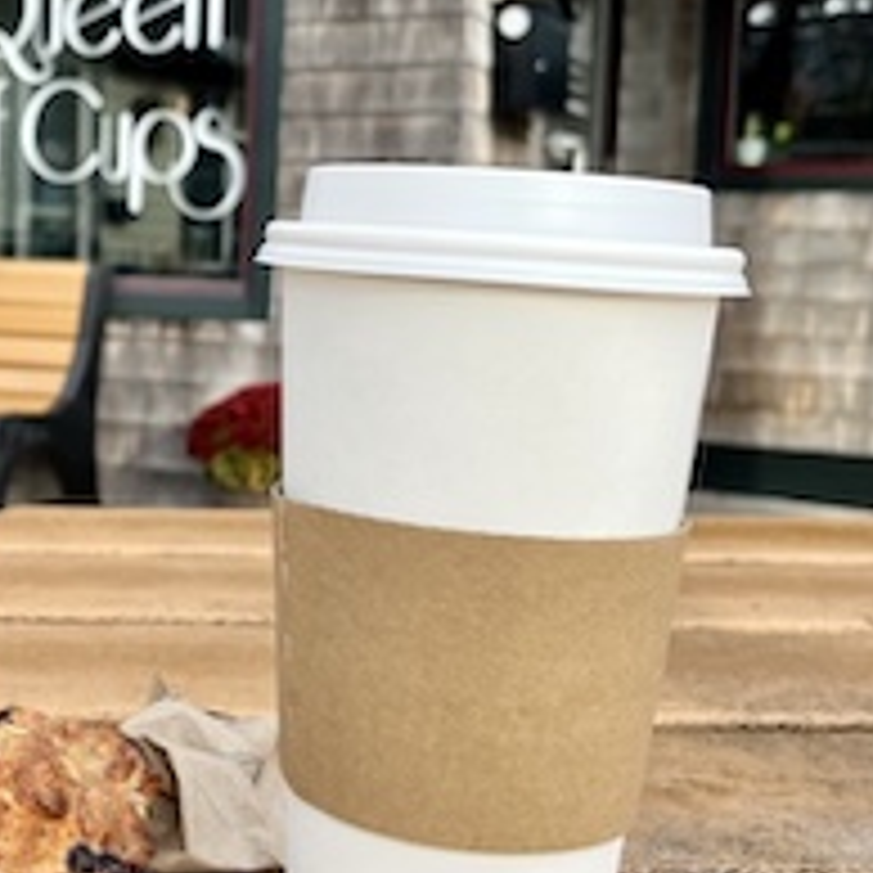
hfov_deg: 29.0
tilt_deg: -4.6
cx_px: 104
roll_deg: -0.7
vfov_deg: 30.0
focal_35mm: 57
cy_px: 346
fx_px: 1626
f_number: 1.6
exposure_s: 1/732
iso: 50
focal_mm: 5.1
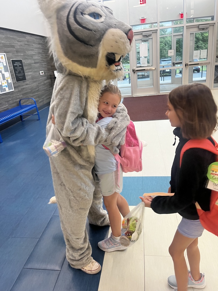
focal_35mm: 26
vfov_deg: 67.3
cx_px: 109
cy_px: 146
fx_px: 218
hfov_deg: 53.1
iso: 125
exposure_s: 1/71
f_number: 1.6
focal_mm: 5.1
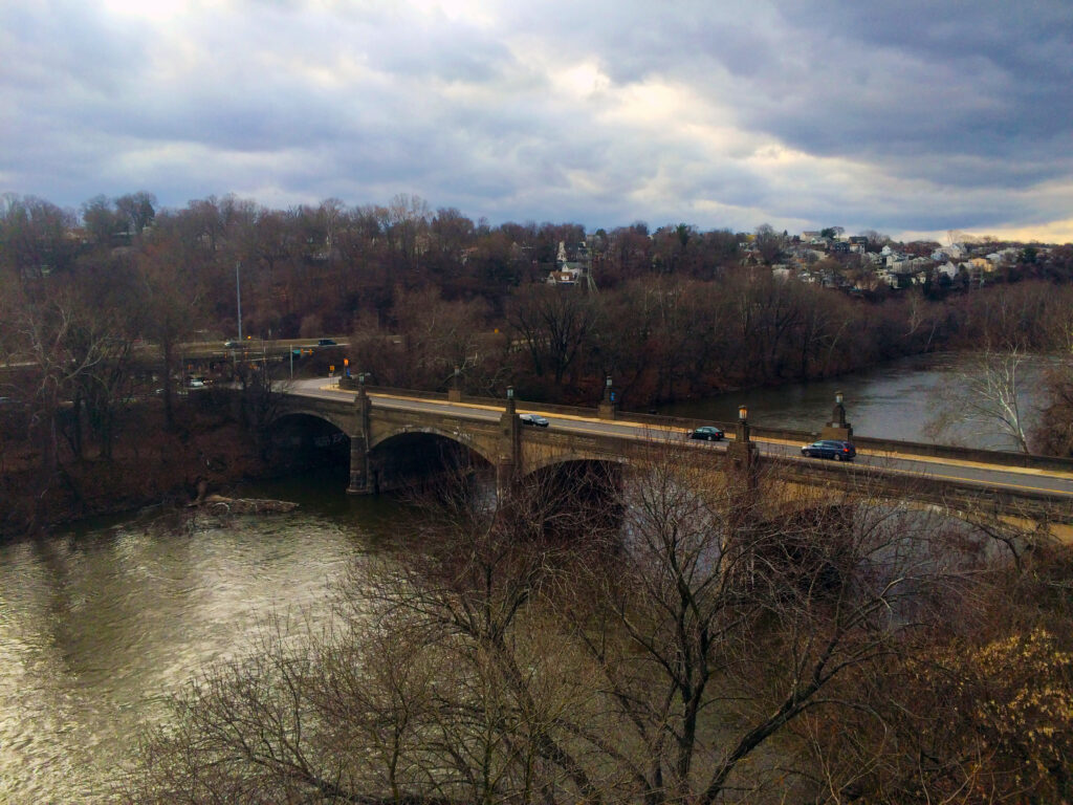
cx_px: 536
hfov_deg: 61.7
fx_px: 899
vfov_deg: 48.2
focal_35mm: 29
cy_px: 402
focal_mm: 4.15
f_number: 2.2
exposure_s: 1/547
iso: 32
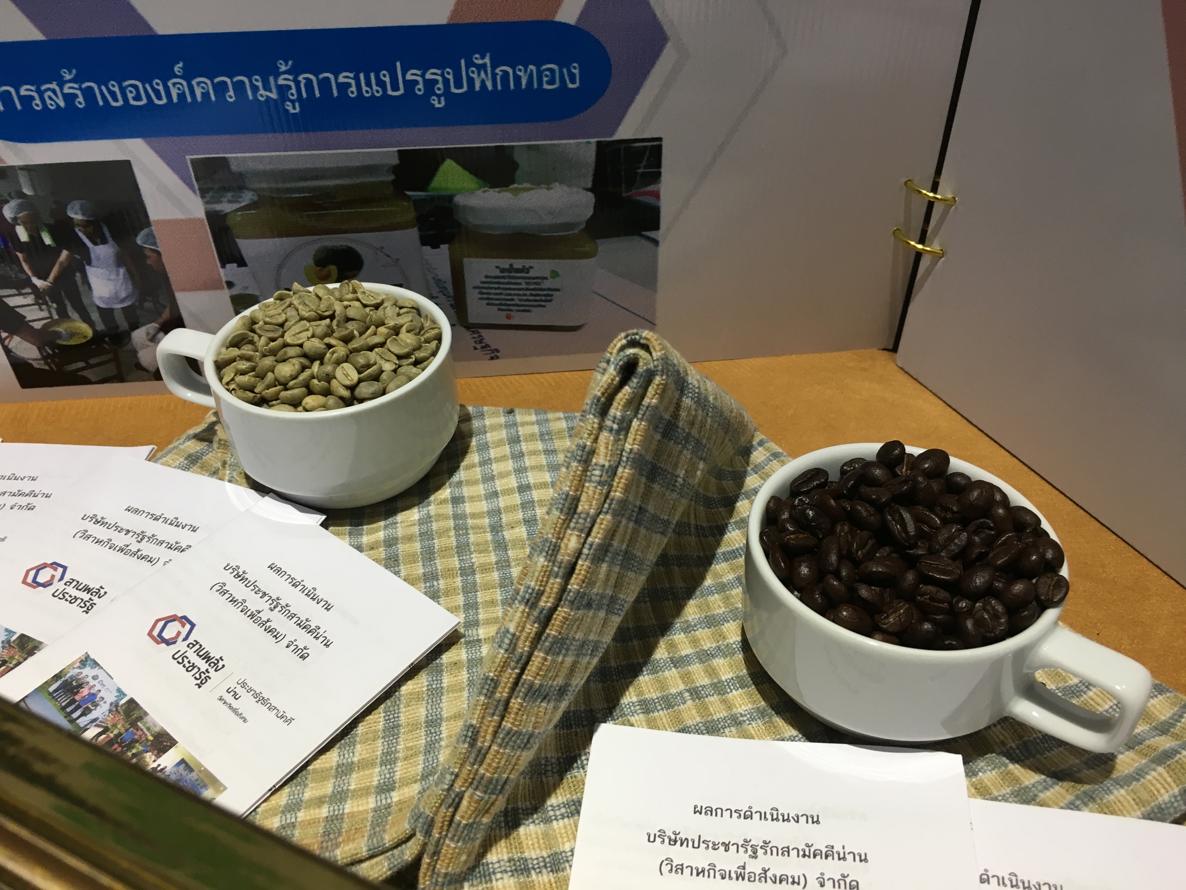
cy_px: 445
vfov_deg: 48.2
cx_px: 593
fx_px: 994
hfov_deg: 61.7
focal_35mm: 29
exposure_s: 1/33
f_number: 2.2
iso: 80
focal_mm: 4.15
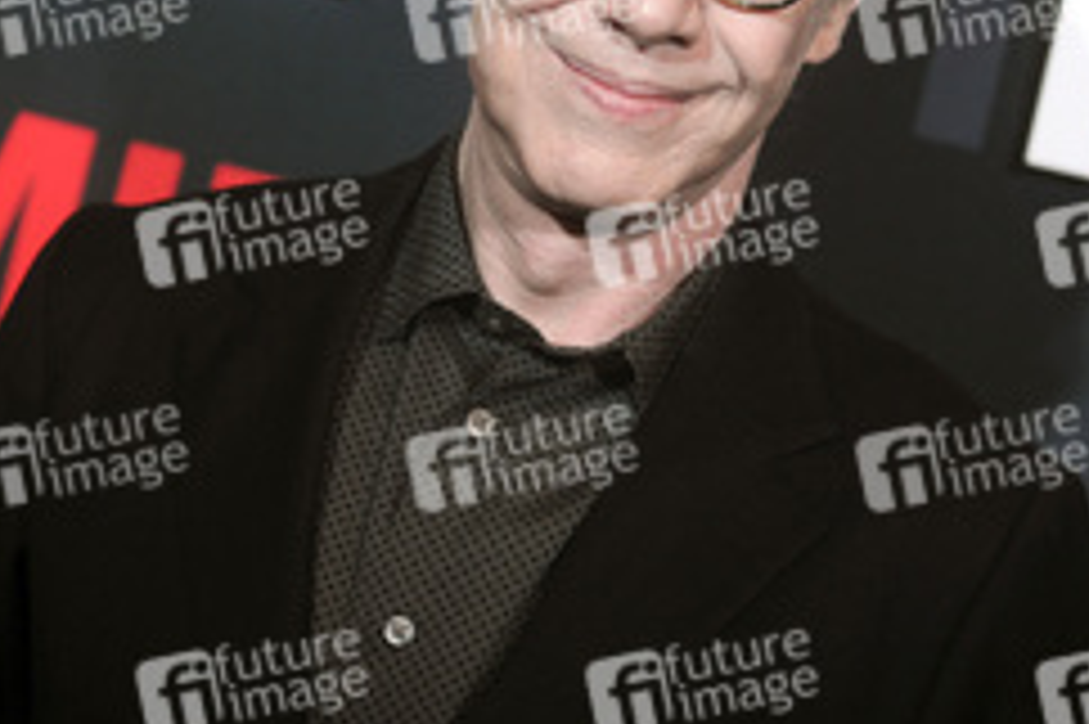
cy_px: 121
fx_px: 4504
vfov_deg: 9.2
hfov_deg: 13.8
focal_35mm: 149
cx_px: 580
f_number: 2.8
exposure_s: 1/320
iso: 1600
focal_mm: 80
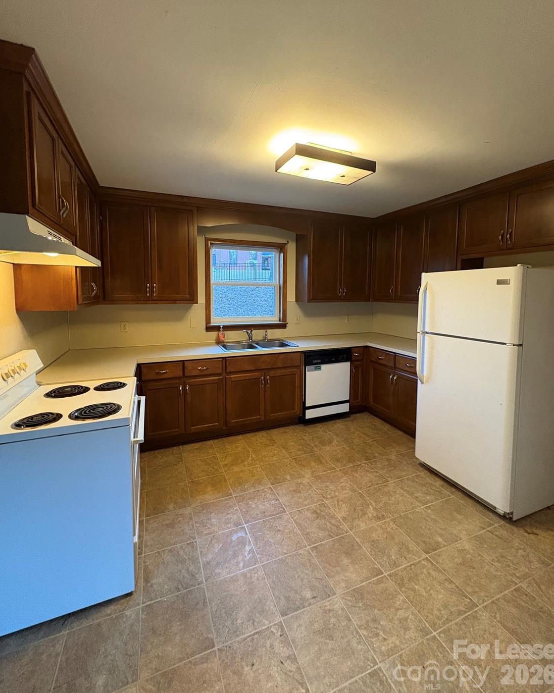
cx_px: 275
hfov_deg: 84.0
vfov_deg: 96.5
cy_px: 314
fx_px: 307
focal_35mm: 15
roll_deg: -0.6
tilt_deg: -3.4
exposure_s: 1/60
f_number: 2.2
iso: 500
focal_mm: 2.22
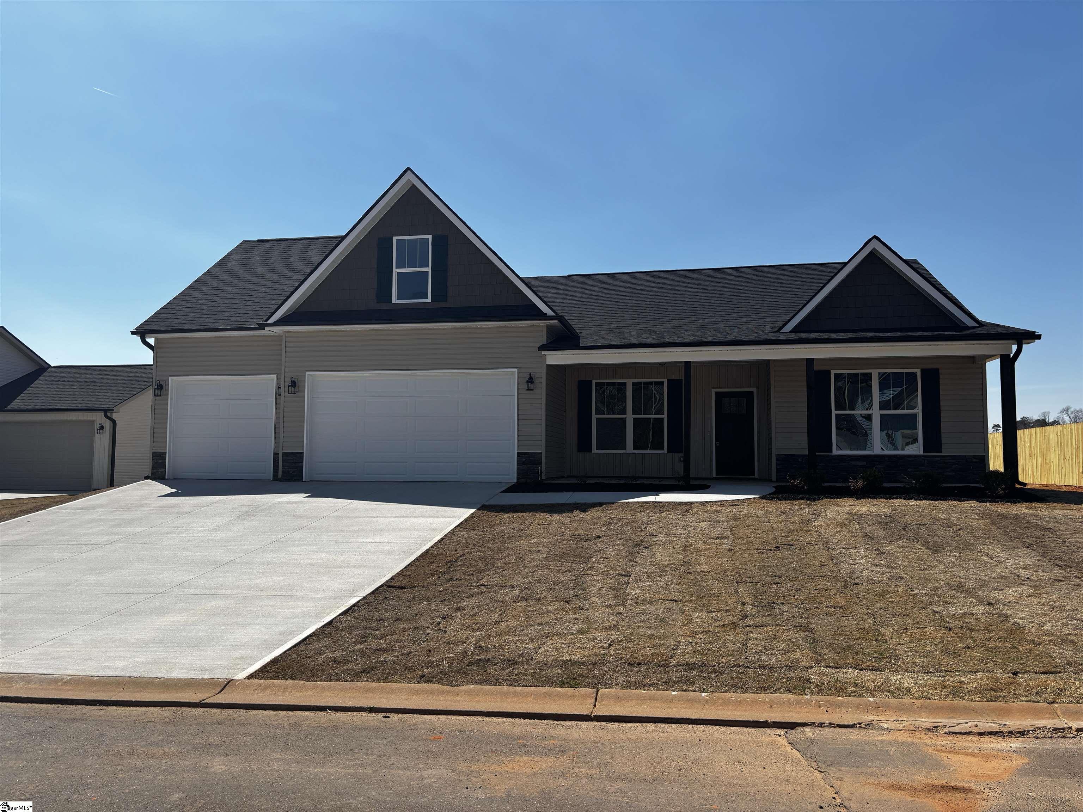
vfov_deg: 53.1
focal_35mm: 26
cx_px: 542
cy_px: 406
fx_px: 813
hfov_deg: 67.3
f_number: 1.6
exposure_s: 1/4630
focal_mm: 5.96
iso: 50
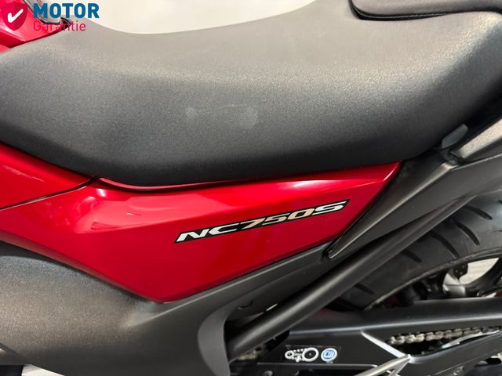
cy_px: 188
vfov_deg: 56.8
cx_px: 251
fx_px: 348
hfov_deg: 71.6
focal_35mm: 24
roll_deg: -4.8
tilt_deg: -29.9
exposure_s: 1/33
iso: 800
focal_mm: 6.76
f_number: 1.78
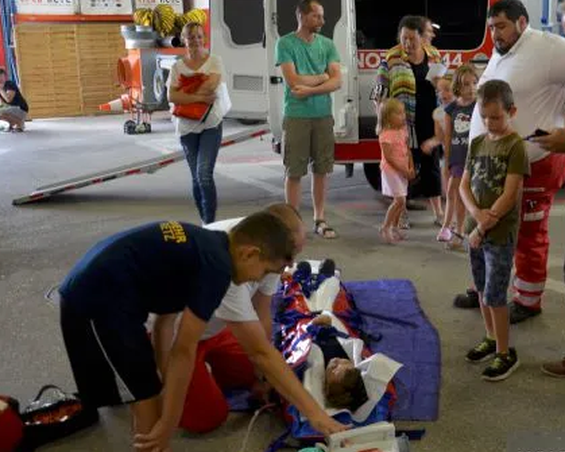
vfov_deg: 32.9
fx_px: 764
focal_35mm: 46
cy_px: 198
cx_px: 395
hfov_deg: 39.9
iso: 1250
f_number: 3.8
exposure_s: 1/30
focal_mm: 21
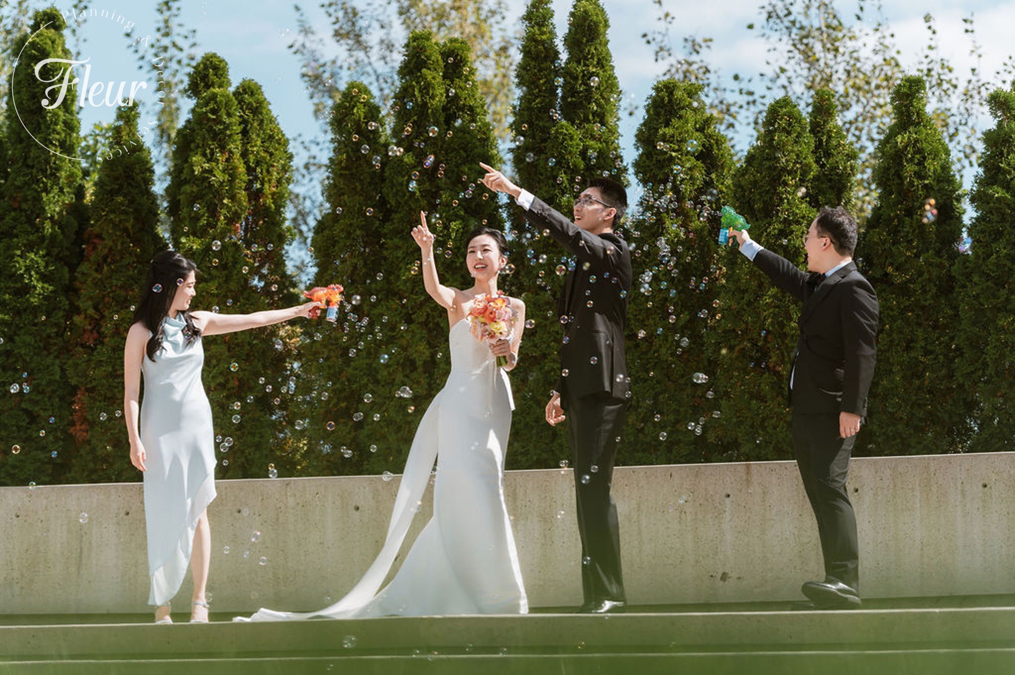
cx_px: 508
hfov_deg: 17.7
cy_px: 338
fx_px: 3268
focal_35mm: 116
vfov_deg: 11.8
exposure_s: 1/4000
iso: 400
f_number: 3.5
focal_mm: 116
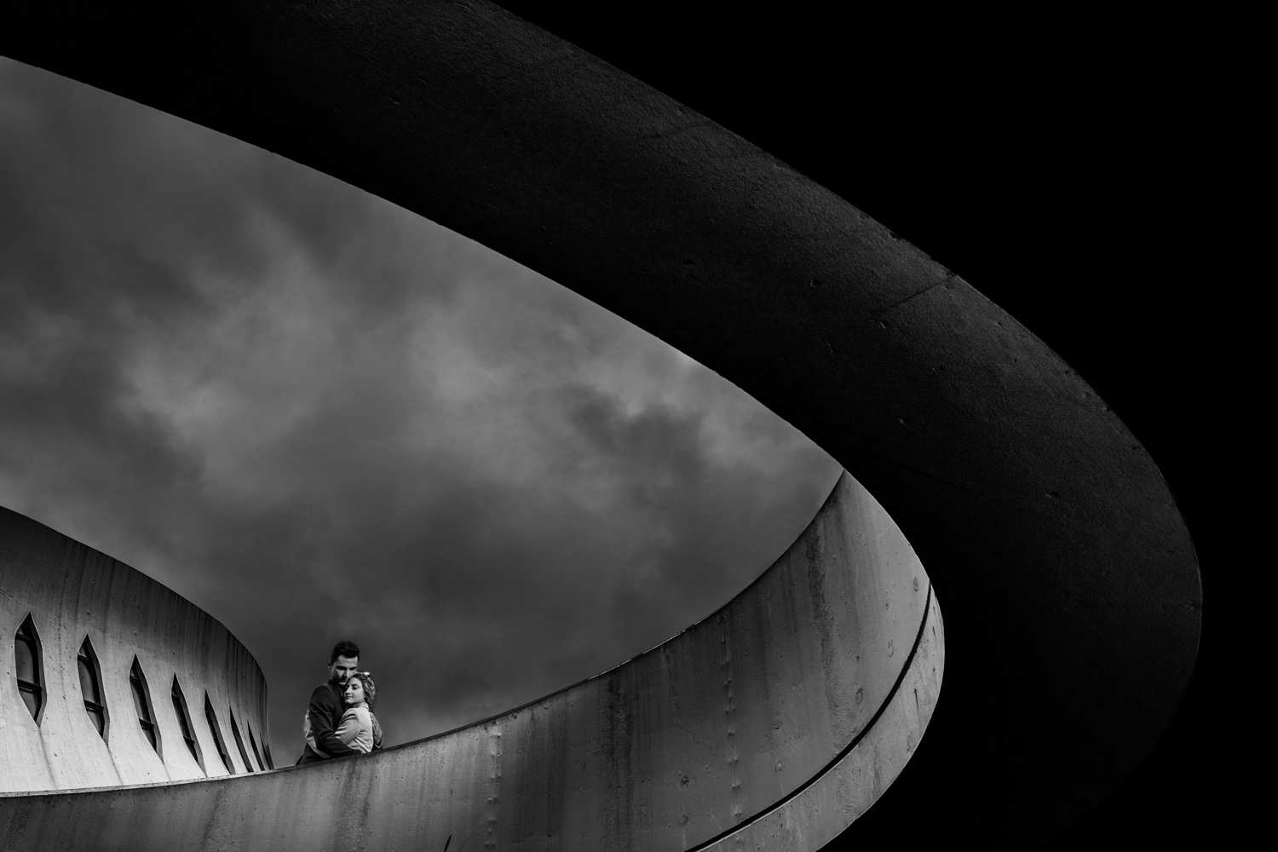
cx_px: 639
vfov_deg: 53.1
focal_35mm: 24
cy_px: 426
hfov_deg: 73.7
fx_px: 852
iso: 100
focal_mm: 24
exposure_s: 1/250
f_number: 6.3
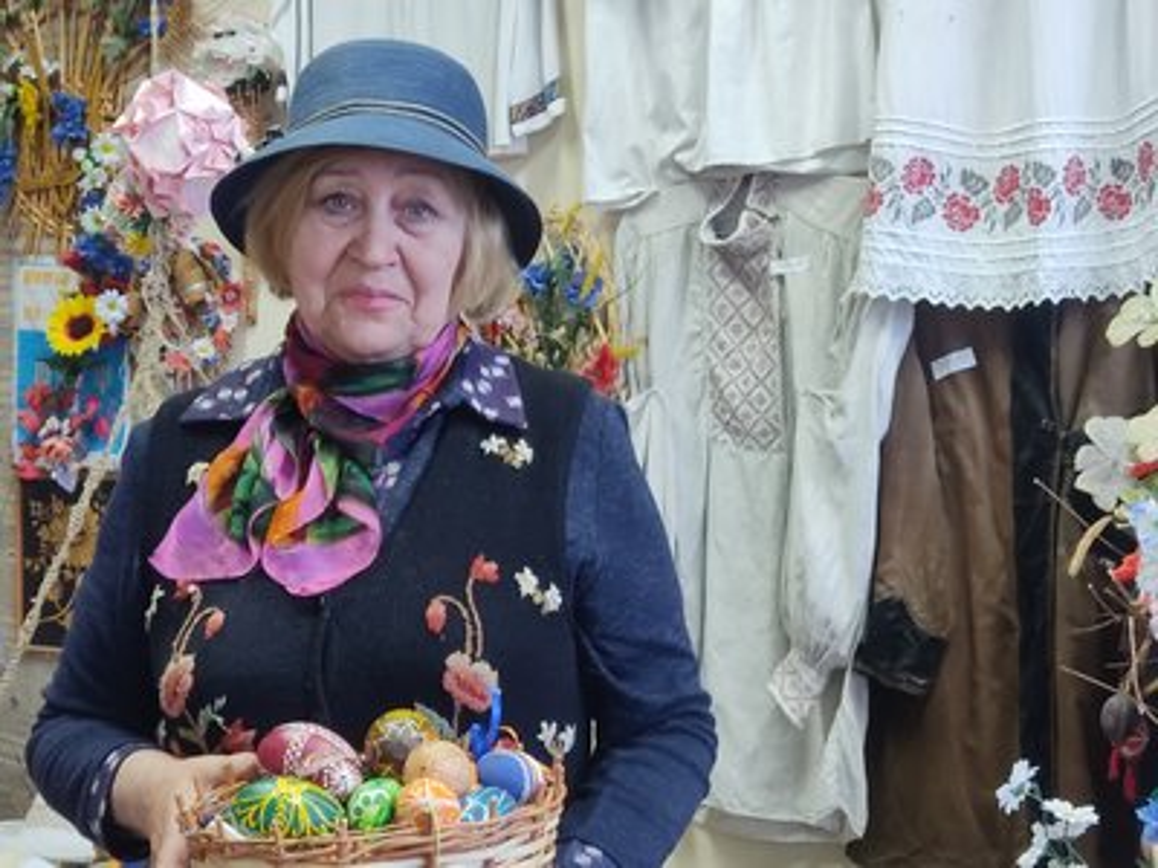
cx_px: 579
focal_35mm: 26
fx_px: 870
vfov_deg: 53.1
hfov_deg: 67.3
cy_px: 434
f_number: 1.79
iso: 529
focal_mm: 4.74
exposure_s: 1/33
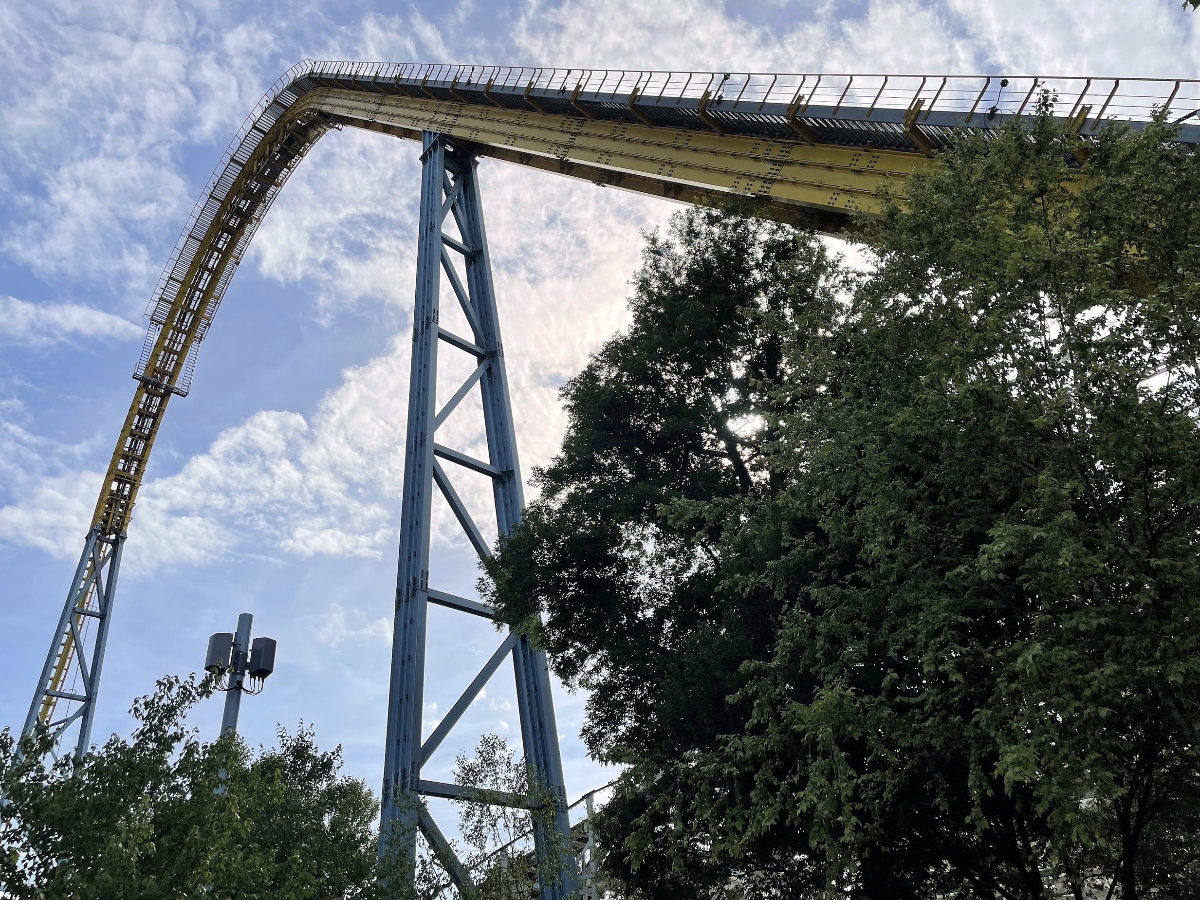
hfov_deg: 65.3
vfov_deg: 51.4
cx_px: 623
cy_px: 463
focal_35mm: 27
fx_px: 936
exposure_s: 1/9091
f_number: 1.6
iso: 32
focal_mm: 4.2
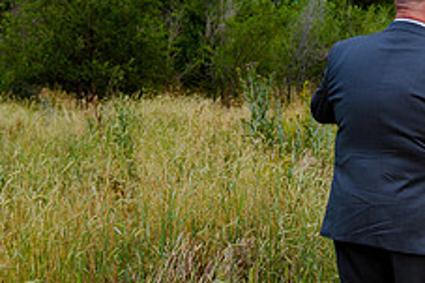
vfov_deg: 15.0
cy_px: 139
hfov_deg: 22.1
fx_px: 1073
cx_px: 347
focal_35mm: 91
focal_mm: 30
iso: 125
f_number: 4
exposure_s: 1/250
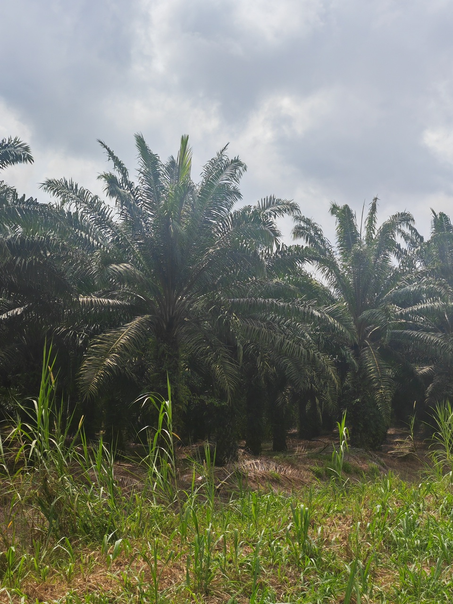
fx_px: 1099
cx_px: 226
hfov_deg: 23.3
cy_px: 302
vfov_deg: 30.7
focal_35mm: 63
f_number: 2.4
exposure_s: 1/750
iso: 50
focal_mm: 6.38
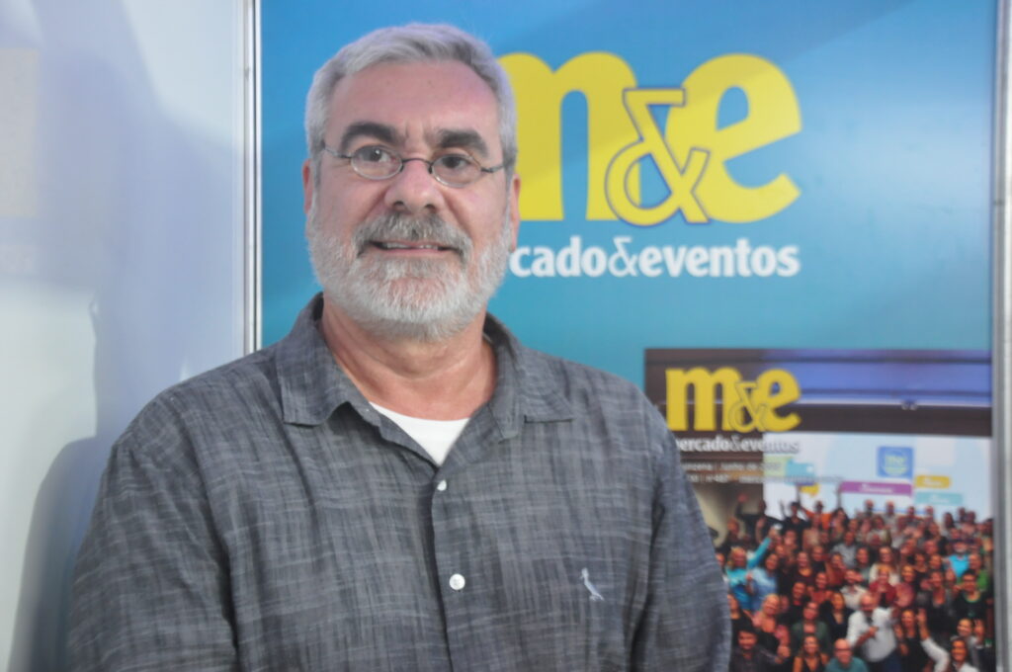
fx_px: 1263
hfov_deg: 43.7
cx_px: 506
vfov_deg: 29.8
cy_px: 336
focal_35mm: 45
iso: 1250
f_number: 7.1
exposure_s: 1/20
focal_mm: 30
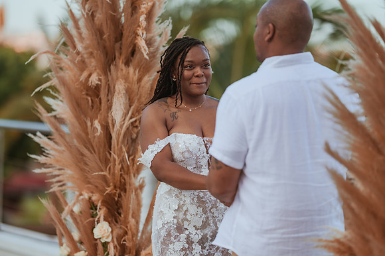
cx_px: 192
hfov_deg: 15.2
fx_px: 1443
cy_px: 128
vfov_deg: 10.1
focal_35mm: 135
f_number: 1.8
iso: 250
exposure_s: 1/2500
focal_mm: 135
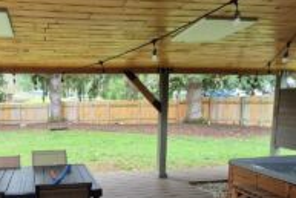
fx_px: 230
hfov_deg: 62.1
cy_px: 126
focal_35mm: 28
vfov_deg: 46.0
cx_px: 78
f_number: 2.2
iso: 80
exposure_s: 1/120
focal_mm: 1.74
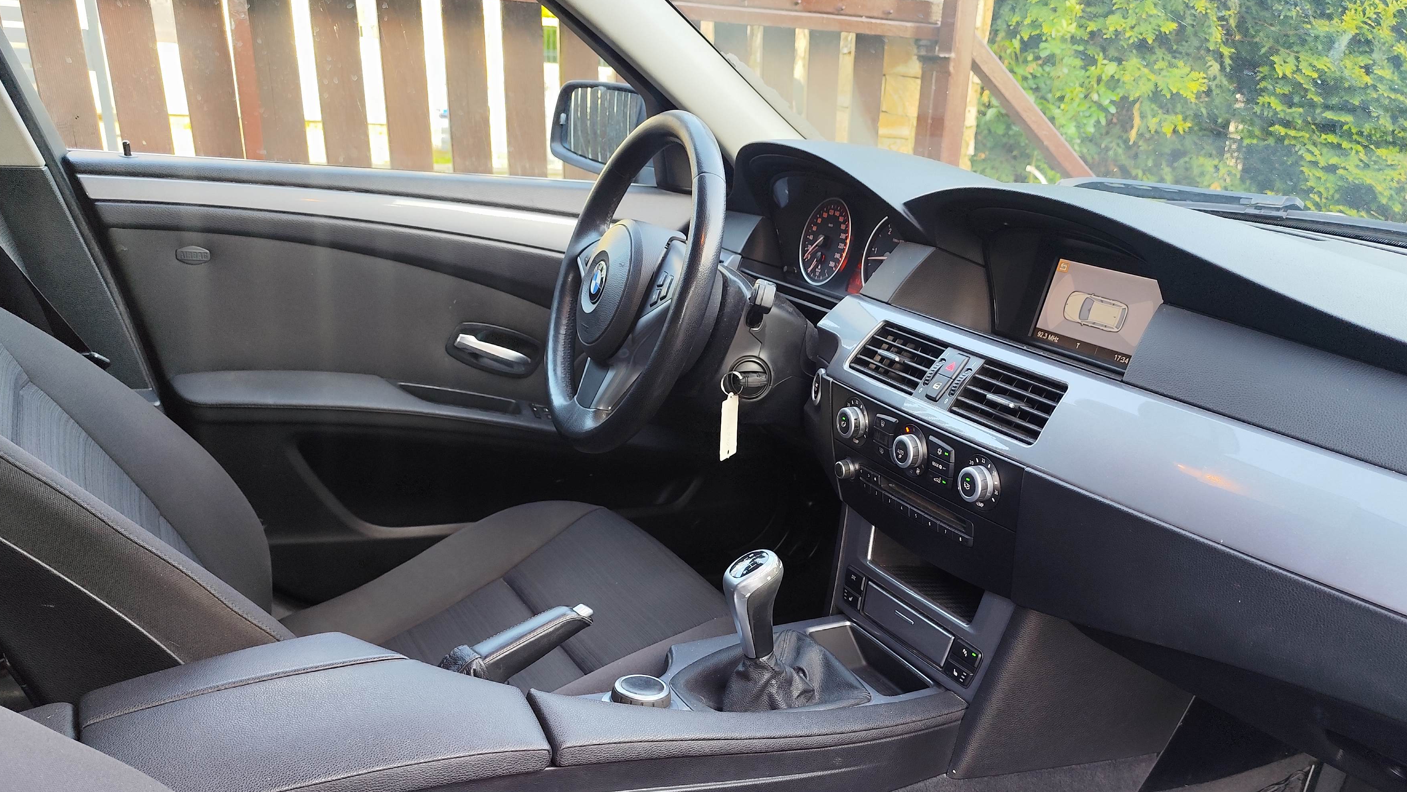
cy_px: 590
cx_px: 777
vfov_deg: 39.2
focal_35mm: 29
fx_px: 1082
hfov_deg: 65.9
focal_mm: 6.19
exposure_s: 1/100
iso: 200
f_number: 1.65
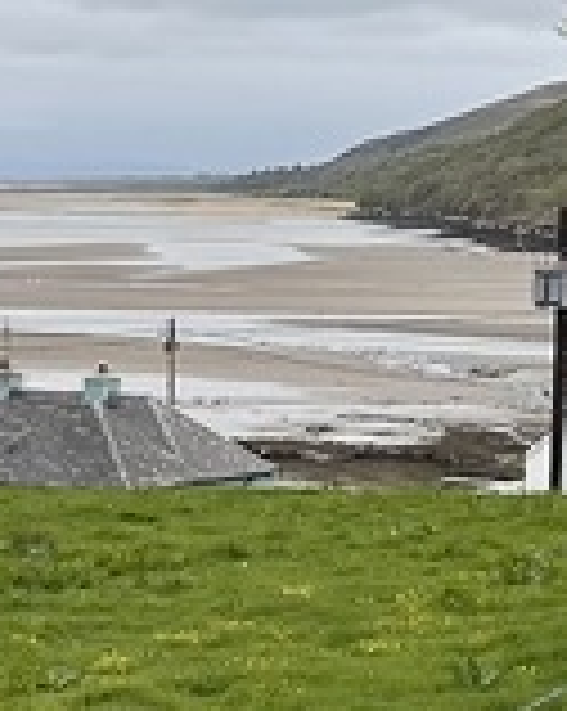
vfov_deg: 12.7
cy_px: 342
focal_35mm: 152
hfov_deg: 9.8
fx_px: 3195
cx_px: -302
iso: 80
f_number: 1.78
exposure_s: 1/4762
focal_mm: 6.86
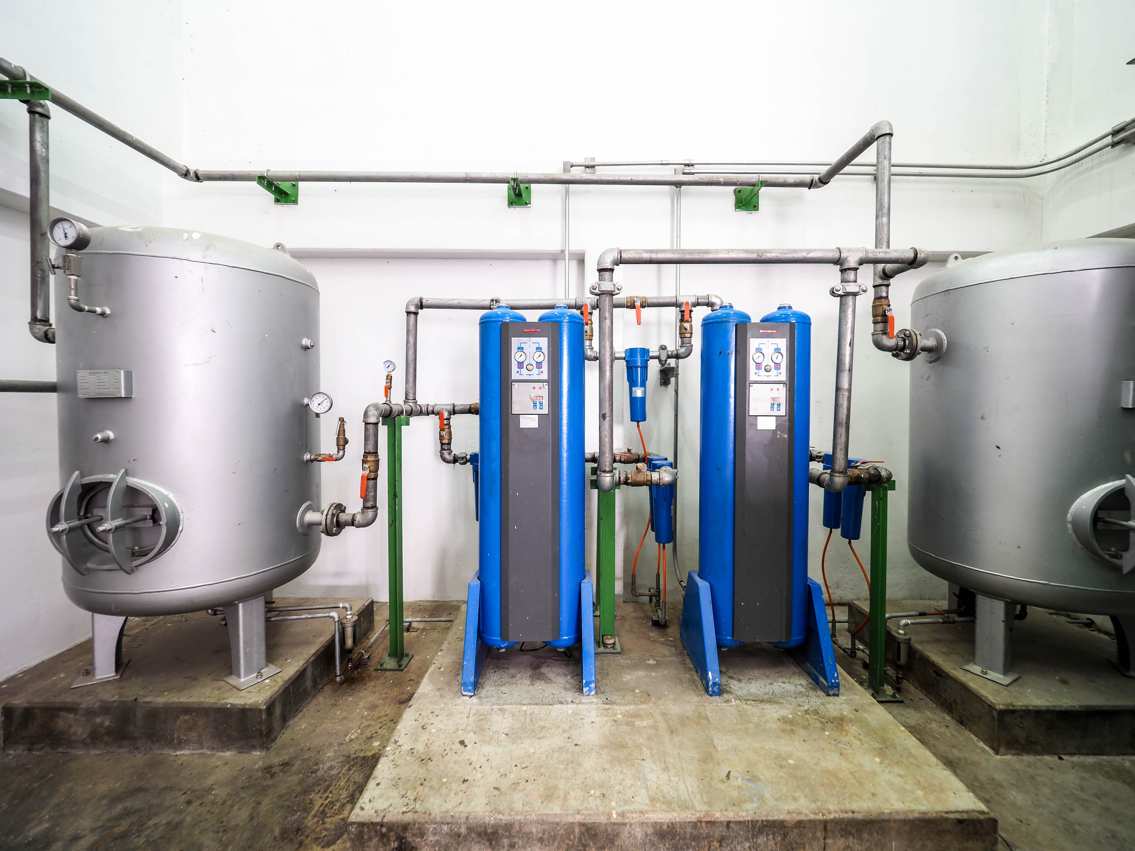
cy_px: 426
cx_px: 568
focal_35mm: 14
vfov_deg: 85.7
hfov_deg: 102.1
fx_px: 459
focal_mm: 7
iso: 200
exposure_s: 1/10
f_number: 2.8
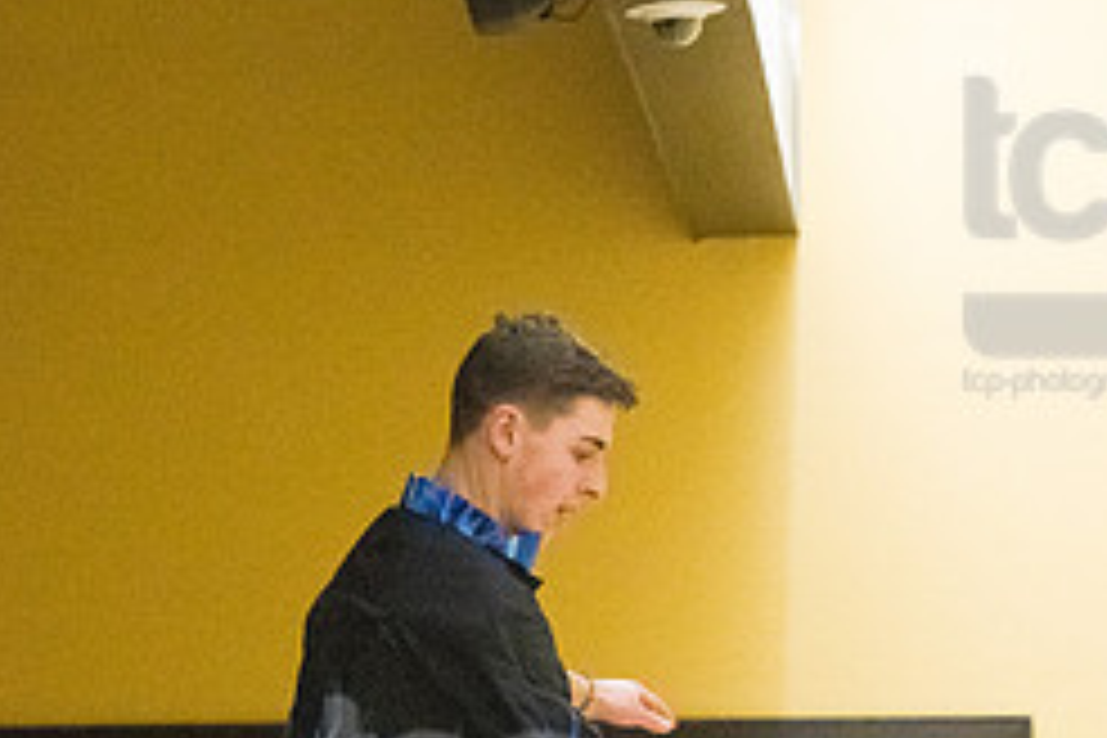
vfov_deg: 7.7
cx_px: 464
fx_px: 5442
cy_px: 857
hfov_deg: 11.6
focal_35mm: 177
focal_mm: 75
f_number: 4.5
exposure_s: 1/1000
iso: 10000
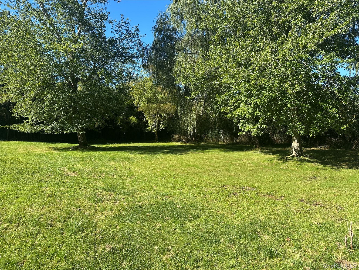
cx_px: 180
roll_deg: +0.2
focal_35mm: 24
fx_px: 249
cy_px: 135
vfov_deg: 56.8
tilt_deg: -1.3
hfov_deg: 71.6
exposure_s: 1/1880
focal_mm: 6.86
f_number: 1.78
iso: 80
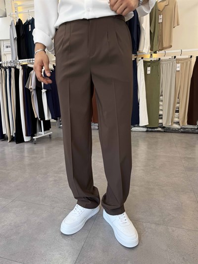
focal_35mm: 24
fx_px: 183
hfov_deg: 56.8
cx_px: 99
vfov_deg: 71.6
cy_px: 132
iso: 50
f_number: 1.78
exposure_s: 1/121
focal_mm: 6.76
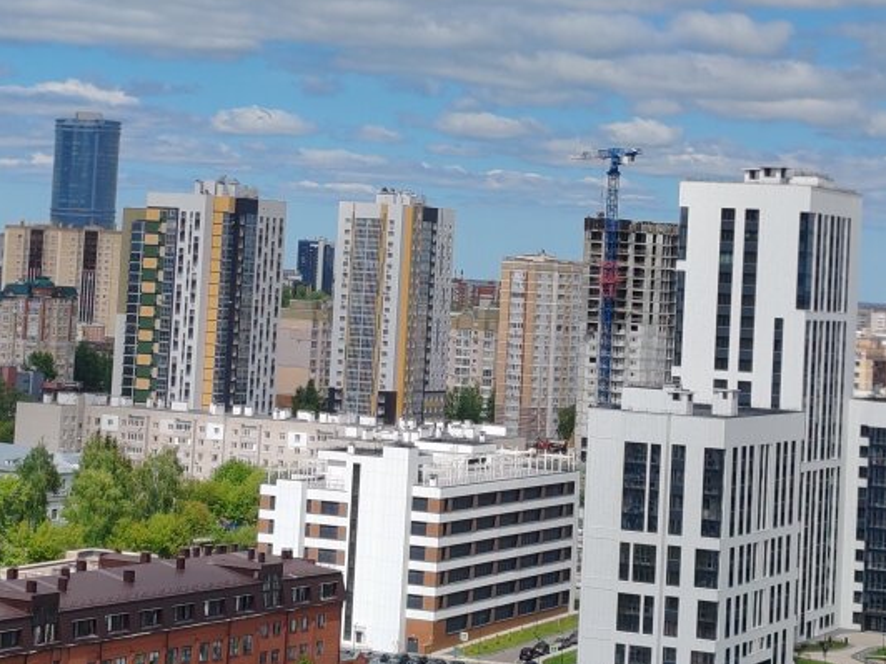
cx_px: 398
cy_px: 155
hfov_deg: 18.9
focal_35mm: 104
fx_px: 2662
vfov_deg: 14.2
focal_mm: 6.12
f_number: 13
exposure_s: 1/1100
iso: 50
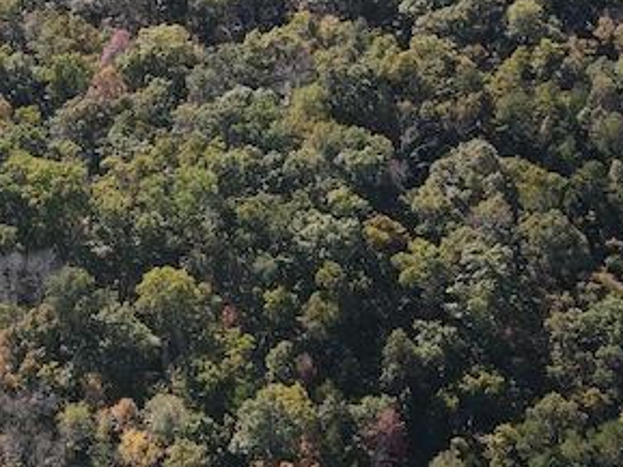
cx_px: -131
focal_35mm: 83
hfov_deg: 21.8
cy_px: -69
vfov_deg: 17.1
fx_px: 1494
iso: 100
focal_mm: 4.5
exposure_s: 1/20
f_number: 2.8
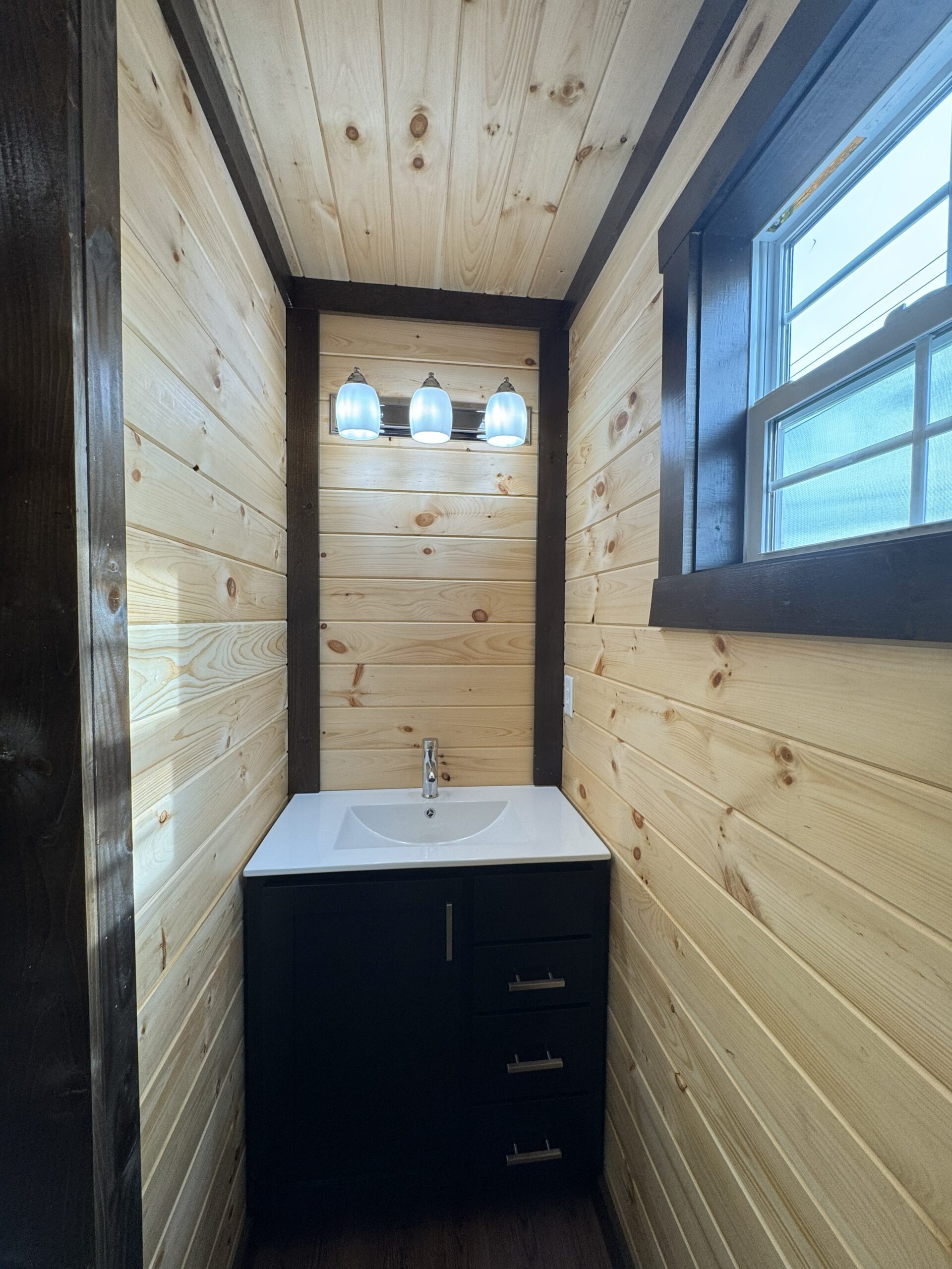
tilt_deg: -1.9
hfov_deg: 85.7
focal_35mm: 14
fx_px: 513
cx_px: 476
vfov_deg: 102.1
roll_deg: +0.2
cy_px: 634
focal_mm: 2.22
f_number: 2.2
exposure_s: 1/120
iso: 100
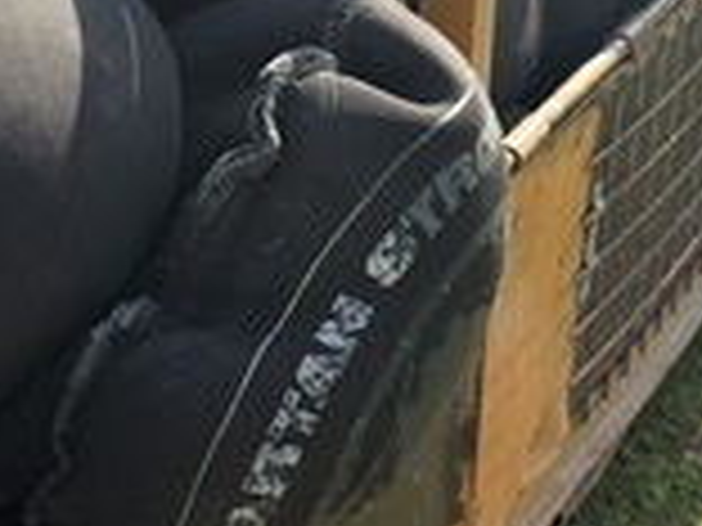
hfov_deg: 17.1
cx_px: -32
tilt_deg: -32.8
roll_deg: +3.0
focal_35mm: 112
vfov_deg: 13.1
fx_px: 2271
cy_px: 463
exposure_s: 1/1032
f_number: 1.78
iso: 80
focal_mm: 6.76
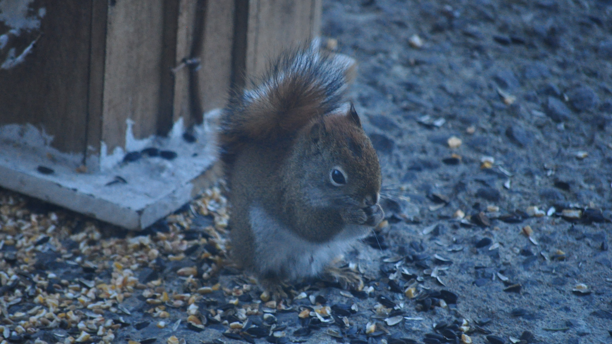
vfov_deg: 3.9
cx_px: 306
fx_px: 5112
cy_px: 182
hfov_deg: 6.9
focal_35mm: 315
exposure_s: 1/100
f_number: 5.6
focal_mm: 200
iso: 1600
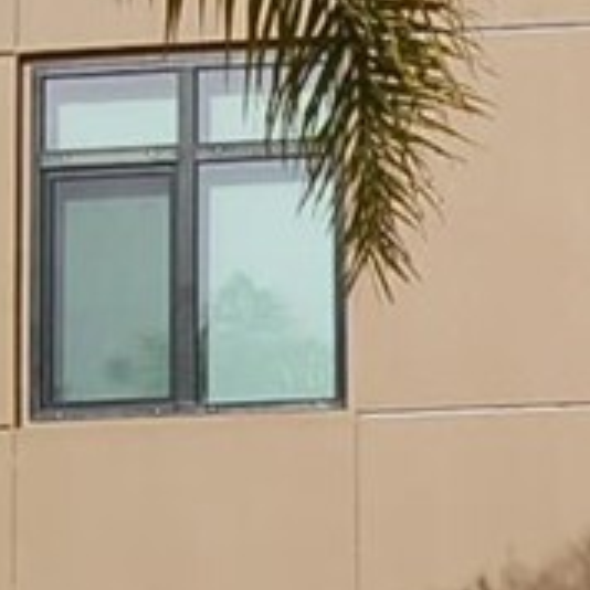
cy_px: 782
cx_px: 776
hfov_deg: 12.8
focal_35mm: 132
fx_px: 2545
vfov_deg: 12.8
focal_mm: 18
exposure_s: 1/400
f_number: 10
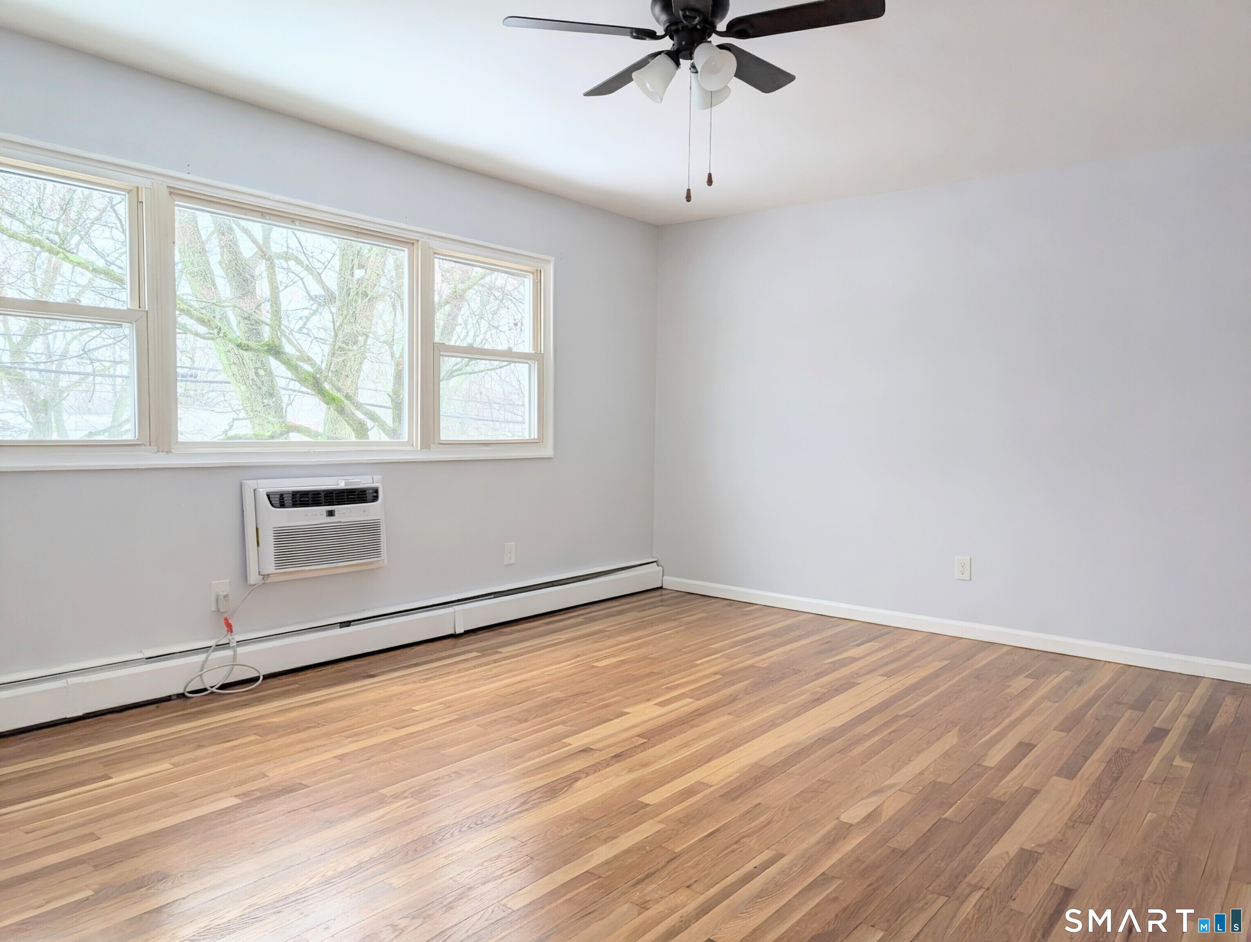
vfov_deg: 56.9
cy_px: 471
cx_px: 626
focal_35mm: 24
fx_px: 869
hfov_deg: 71.5
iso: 22
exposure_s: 1/213
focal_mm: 6.9
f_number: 1.68
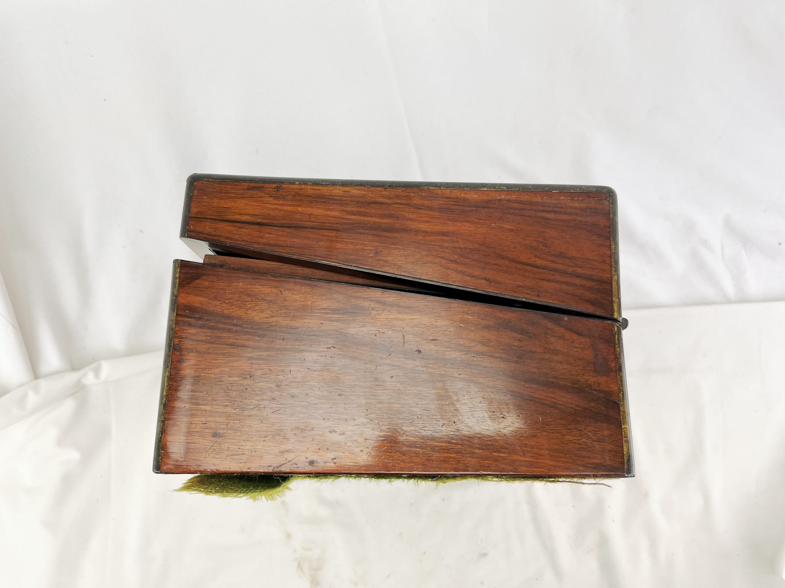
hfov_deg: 67.3
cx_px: 392
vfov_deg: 53.1
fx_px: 590
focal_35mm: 26
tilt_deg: -74.6
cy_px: 294
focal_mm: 5.1
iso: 40
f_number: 1.6
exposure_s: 1/100
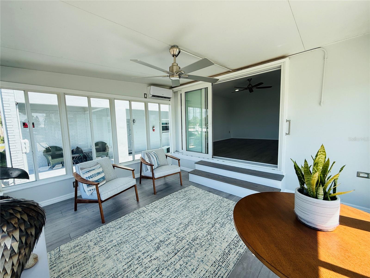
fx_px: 150
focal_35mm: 14
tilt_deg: -3.9
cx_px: 185
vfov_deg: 85.7
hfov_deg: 102.1
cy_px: 139
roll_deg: +1.8
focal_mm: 2.22
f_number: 2.2
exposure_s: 1/734
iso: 64
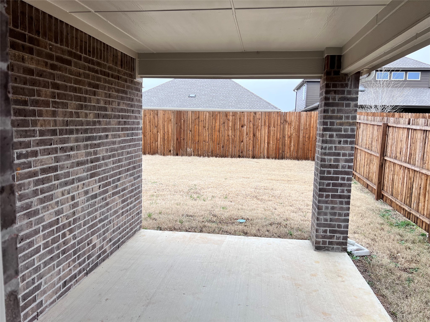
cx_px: 215
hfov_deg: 67.3
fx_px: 323
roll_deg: -1.5
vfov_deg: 53.1
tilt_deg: -6.6
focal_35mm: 26
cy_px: 161
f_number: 1.5
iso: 50
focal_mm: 5.7
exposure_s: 1/718
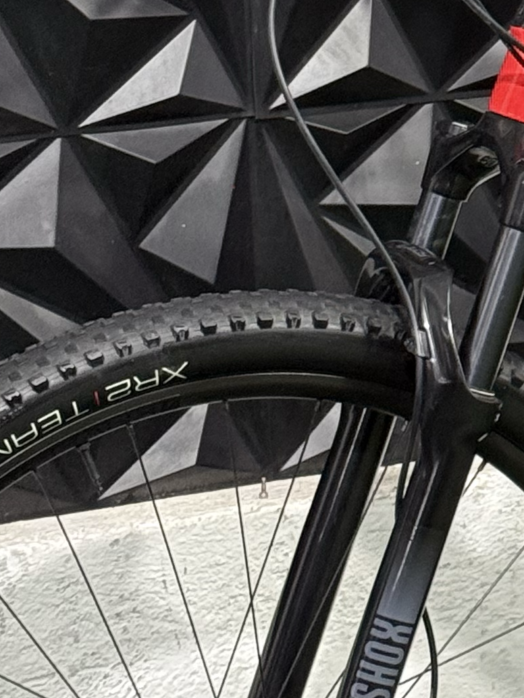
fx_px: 3775
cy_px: 37
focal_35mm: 187
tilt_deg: -9.6
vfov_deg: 10.5
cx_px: 849
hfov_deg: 7.8
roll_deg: -0.7
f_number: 1.78
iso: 250
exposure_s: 1/60
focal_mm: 6.76
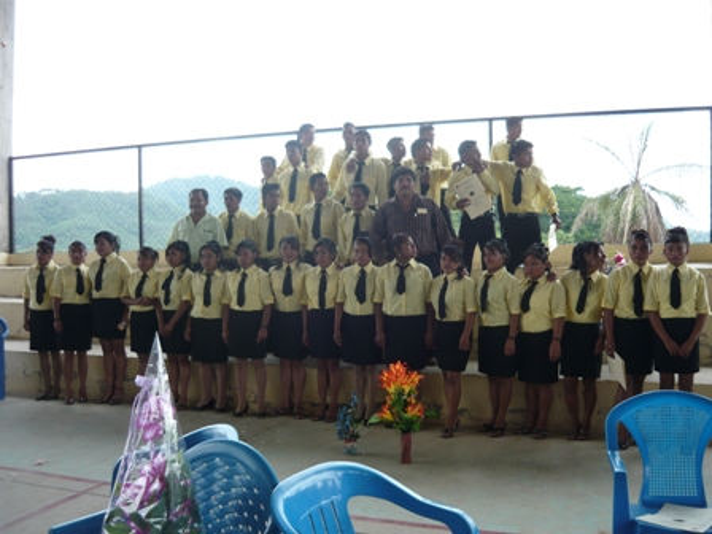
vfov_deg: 42.9
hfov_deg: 55.4
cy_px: 267
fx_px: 679
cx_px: 356
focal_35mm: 33
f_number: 2.8
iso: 100
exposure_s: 1/250
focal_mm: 5.5
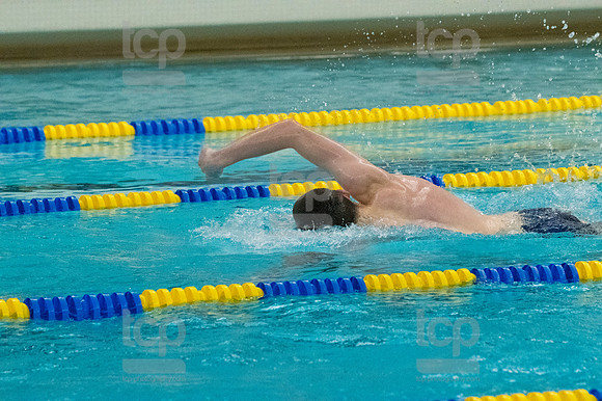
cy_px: 200
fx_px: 5014
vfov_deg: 4.6
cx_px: 301
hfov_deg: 6.9
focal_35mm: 300
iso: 10000
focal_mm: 200
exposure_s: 1/1250
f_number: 5
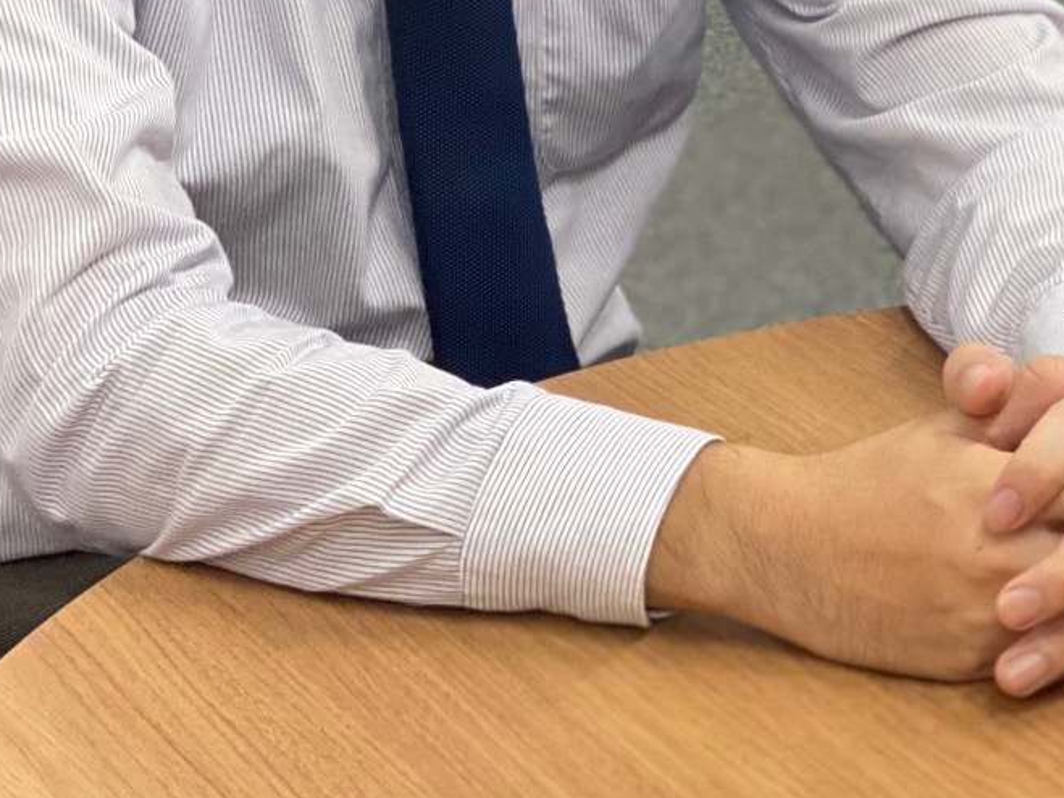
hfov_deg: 12.4
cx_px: 778
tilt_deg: -15.4
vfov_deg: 9.2
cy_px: -292
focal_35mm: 159
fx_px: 4886
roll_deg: -0.1
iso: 160
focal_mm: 6
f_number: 2
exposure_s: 1/100
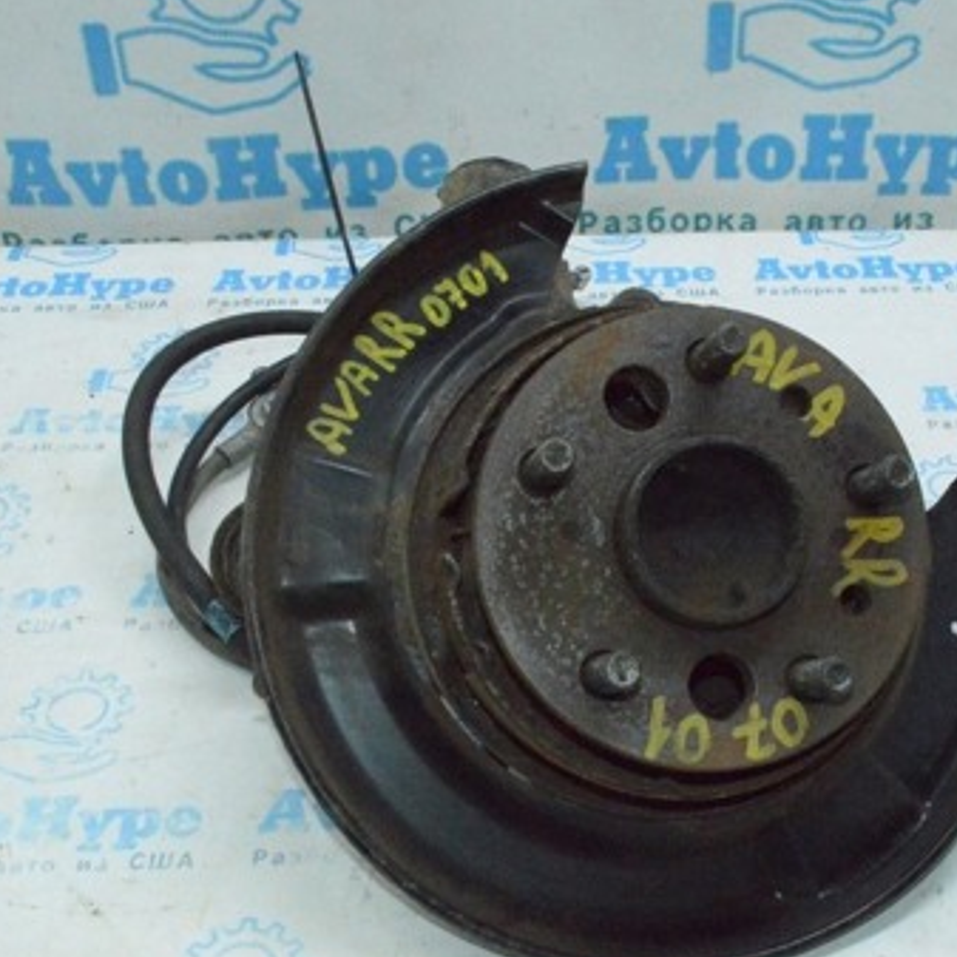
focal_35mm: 51
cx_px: 576
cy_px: 507
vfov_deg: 33.5
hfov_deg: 33.4
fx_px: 1589
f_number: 16
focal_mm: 21
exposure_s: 1/200
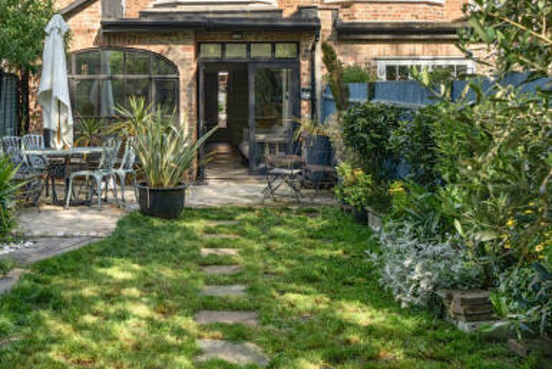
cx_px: 183
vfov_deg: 26.0
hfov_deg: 38.4
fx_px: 782
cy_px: 73
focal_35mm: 51
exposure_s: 1/400
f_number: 8
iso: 400
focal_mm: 20
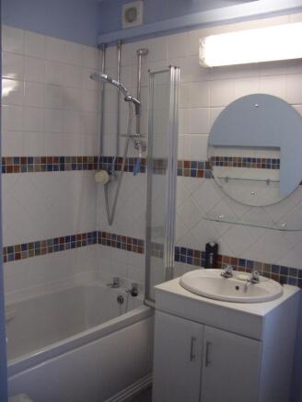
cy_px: 201
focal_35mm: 35
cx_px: 151
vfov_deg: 52.6
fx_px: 407
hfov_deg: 40.7
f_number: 2.6
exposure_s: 1/60
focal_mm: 5.8
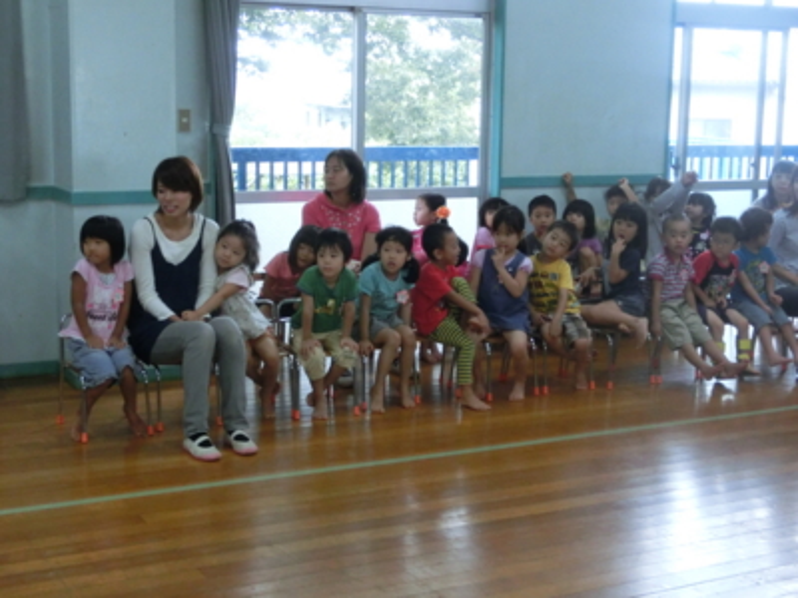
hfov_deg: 33.8
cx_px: 399
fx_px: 1314
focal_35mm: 57
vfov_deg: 25.7
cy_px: 299
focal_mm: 10.11
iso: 800
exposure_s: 1/100
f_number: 4.5
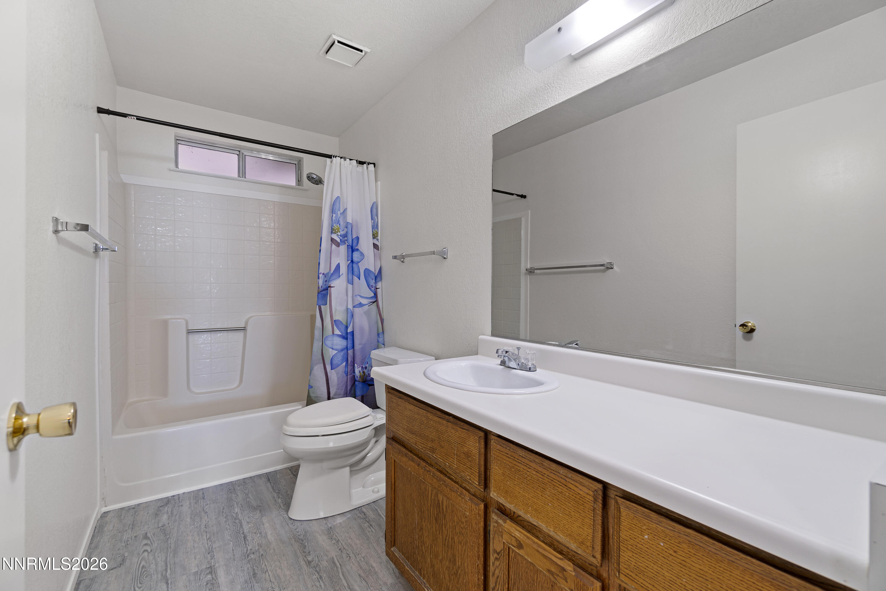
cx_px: 443
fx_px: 369
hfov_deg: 100.4
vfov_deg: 77.3
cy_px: 296
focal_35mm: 15
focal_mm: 10
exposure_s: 1/1.67
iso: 100
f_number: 5.6
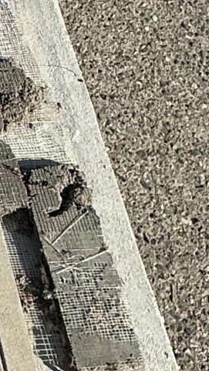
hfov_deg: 6.6
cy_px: -152
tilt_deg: -49.0
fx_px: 1653
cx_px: -427
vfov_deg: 12.3
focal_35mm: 168
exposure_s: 1/2427
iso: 25
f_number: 1.8
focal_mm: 3
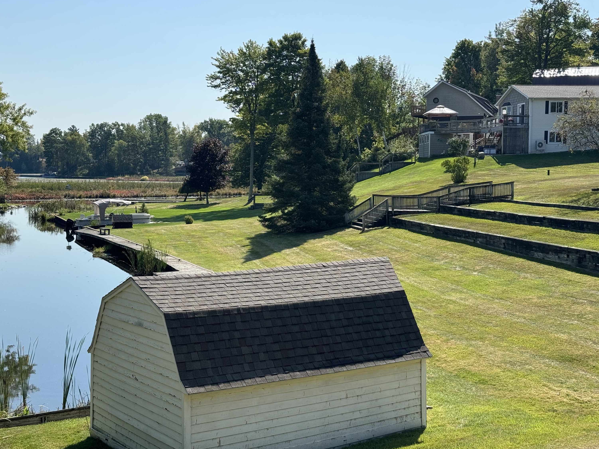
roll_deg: -0.8
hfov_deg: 38.9
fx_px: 848
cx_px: 303
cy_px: 227
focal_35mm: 49
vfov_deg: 29.7
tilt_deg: -2.6
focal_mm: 6.76
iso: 64
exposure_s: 1/2959
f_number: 1.78
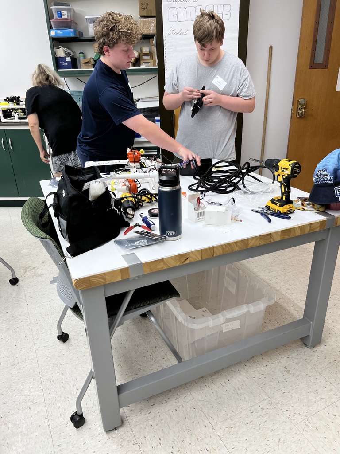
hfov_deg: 53.1
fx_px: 340
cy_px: 227
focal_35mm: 26
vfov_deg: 67.3
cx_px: 170
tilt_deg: -23.5
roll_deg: +2.0
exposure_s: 1/120
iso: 125
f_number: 1.5
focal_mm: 5.7
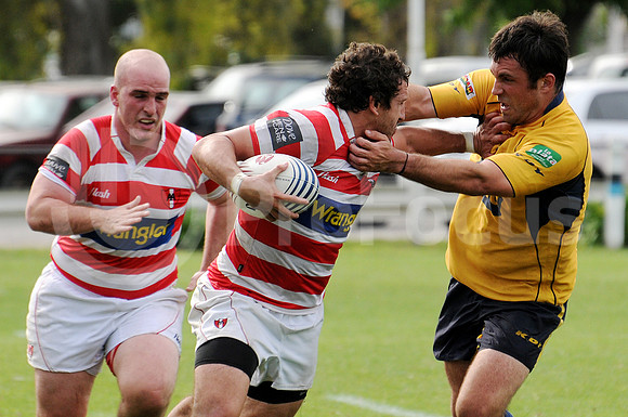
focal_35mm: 360
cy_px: 208
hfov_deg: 5.7
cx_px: 314
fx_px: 6271
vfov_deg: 3.8
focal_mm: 240
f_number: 5.6
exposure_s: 1/640
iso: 320
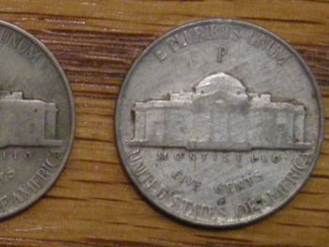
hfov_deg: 9.0
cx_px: -34
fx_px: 2064
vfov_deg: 6.8
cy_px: 45
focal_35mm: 217
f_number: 3.9
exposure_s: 1/40.3
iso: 400
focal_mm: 12.3
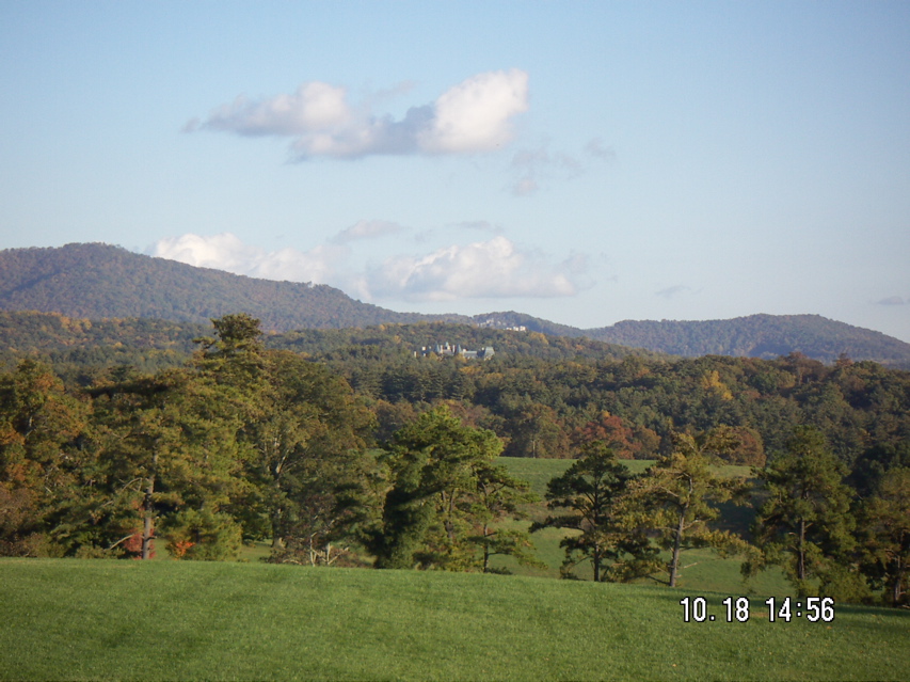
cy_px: 341
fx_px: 2838
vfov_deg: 13.7
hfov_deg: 18.2
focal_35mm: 108
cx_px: 455
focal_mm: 14.1
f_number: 3.7
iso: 50
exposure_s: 1/400
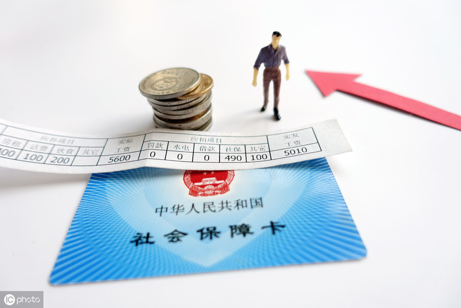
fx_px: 307
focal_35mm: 24
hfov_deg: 73.7
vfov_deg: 53.1
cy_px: 154
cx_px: 230
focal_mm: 8.8
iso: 125
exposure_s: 1/30
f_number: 2.2
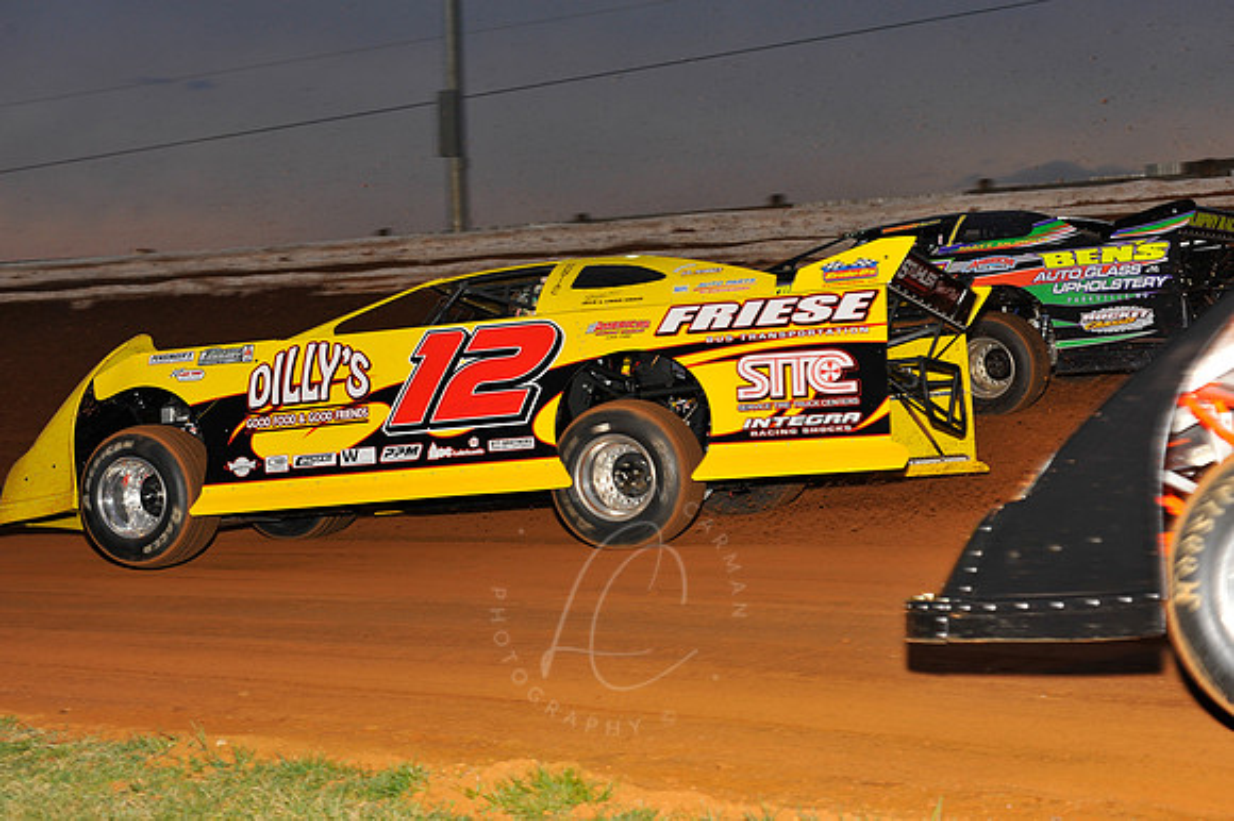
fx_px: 2946
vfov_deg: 15.9
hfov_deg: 23.7
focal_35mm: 86
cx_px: 617
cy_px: 410
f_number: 7.1
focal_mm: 86
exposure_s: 1/250
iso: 500
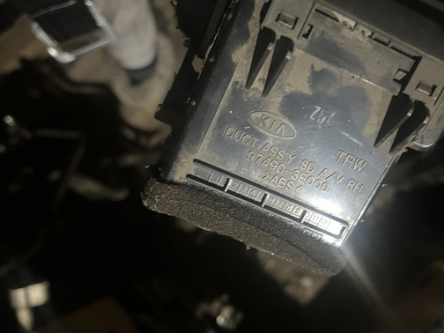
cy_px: 136
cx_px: 271
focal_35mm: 33
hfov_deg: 54.9
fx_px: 423
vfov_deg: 42.8
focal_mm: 5.1
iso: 800
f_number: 1.6
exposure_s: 1/25
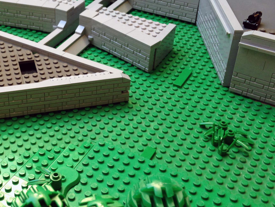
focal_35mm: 62
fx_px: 493
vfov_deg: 23.6
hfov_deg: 30.5
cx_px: 59
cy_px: 85
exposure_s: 1/20
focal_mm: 4.12
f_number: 2.4
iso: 50
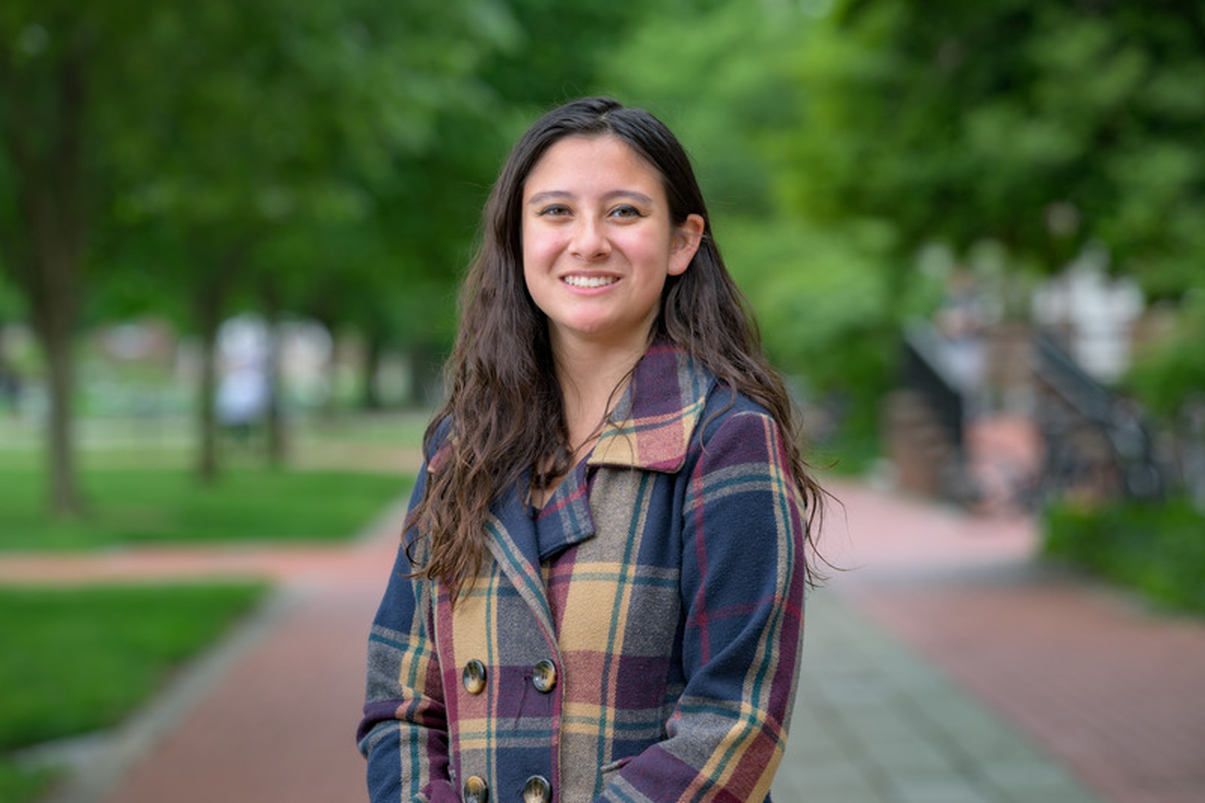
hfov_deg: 13.7
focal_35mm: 150
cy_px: 402
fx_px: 5019
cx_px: 602
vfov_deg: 9.1
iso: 100
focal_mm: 150
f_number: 4.5
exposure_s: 1/200
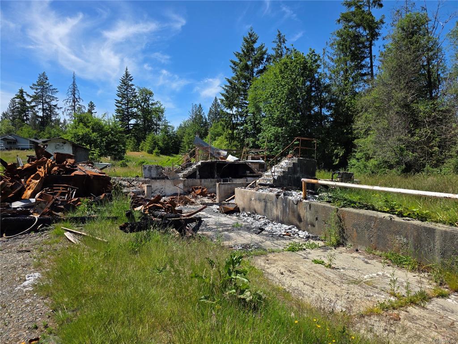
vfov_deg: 58.9
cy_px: 172
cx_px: 229
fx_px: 304
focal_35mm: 23
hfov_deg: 73.9
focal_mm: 6.3
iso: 80
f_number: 1.7
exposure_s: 1/5296
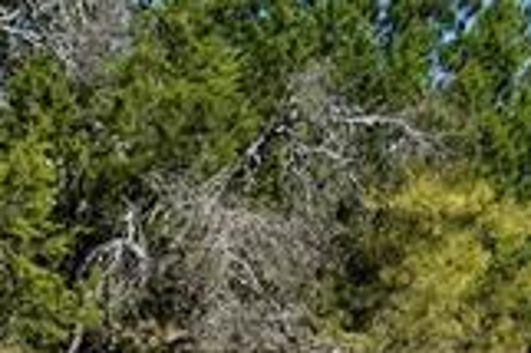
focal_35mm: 185
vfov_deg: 6.9
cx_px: -904
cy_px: 881
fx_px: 2726
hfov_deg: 9.4
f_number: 4.5
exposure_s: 1/1000
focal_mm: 10.59
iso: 100
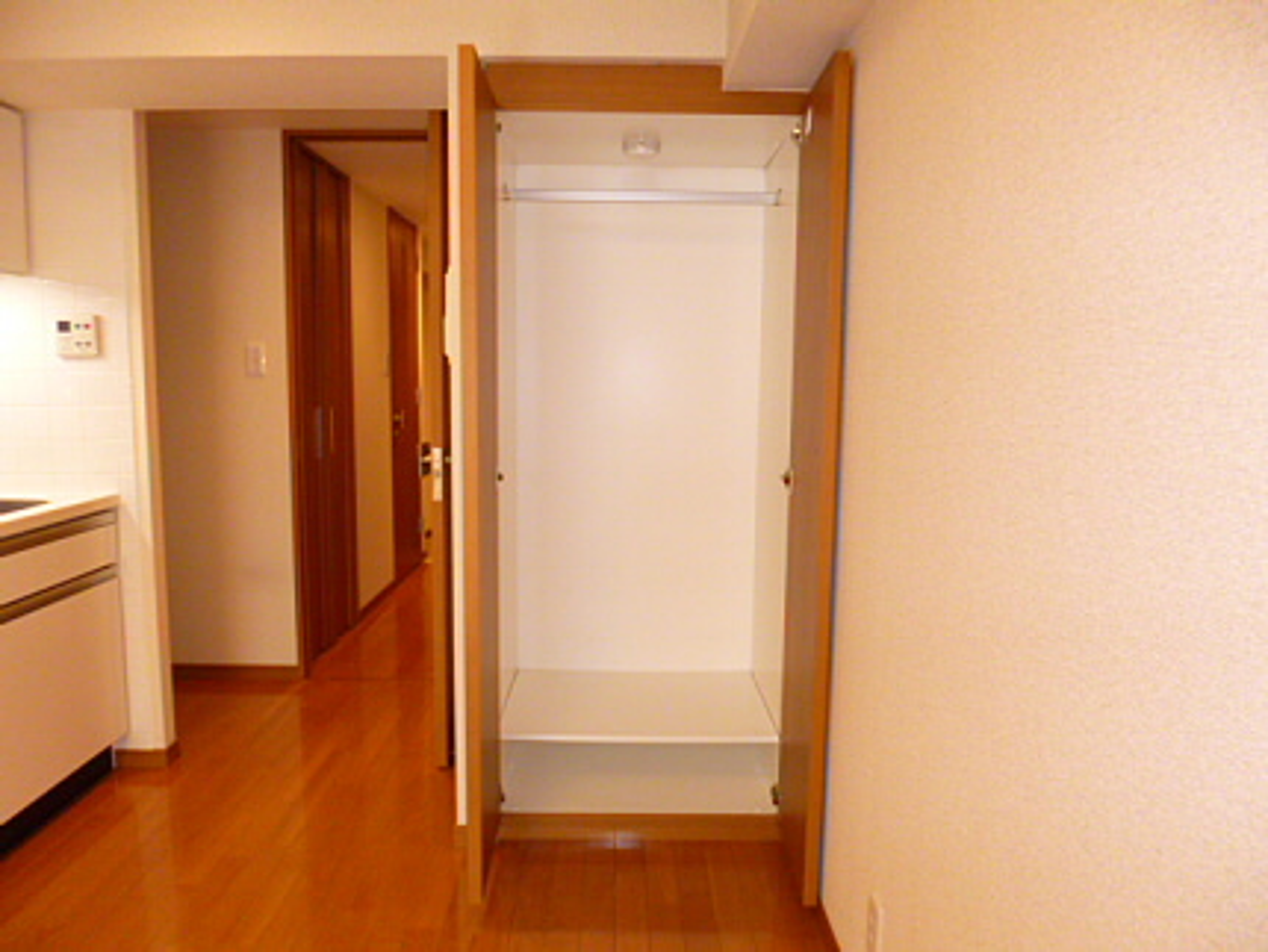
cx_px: 634
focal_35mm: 24
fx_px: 880
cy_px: 476
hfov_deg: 71.6
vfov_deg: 56.9
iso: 320
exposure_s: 1/60
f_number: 2.5
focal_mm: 4.3
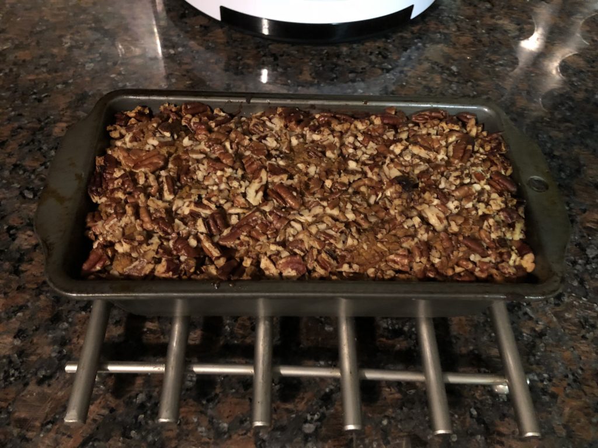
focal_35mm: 28
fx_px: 484
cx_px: 299
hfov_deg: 63.4
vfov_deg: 49.7
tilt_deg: -54.9
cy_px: 224
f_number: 1.8
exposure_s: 1/4
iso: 160
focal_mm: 4
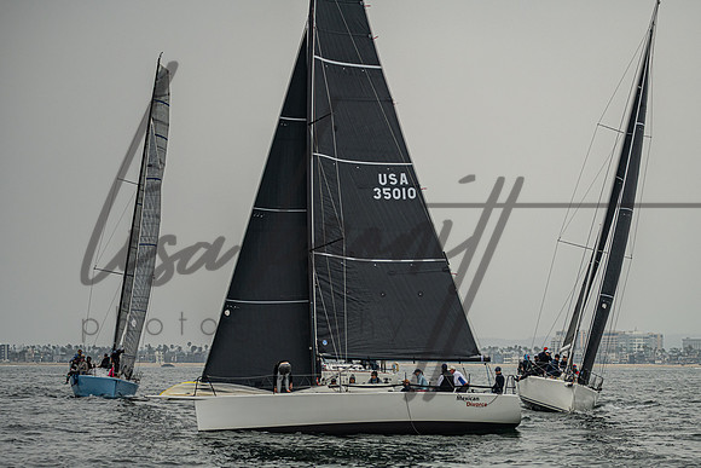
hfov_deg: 15.0
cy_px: 318
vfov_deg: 10.1
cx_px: 423
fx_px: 2656
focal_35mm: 136
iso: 220
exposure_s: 1/4000
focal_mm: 100
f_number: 4.5
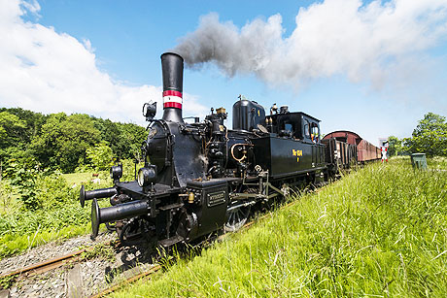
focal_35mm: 14
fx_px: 174
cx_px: 224
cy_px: 149
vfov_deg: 81.2
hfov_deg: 104.2
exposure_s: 1/2500
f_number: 5.6
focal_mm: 14
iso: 400
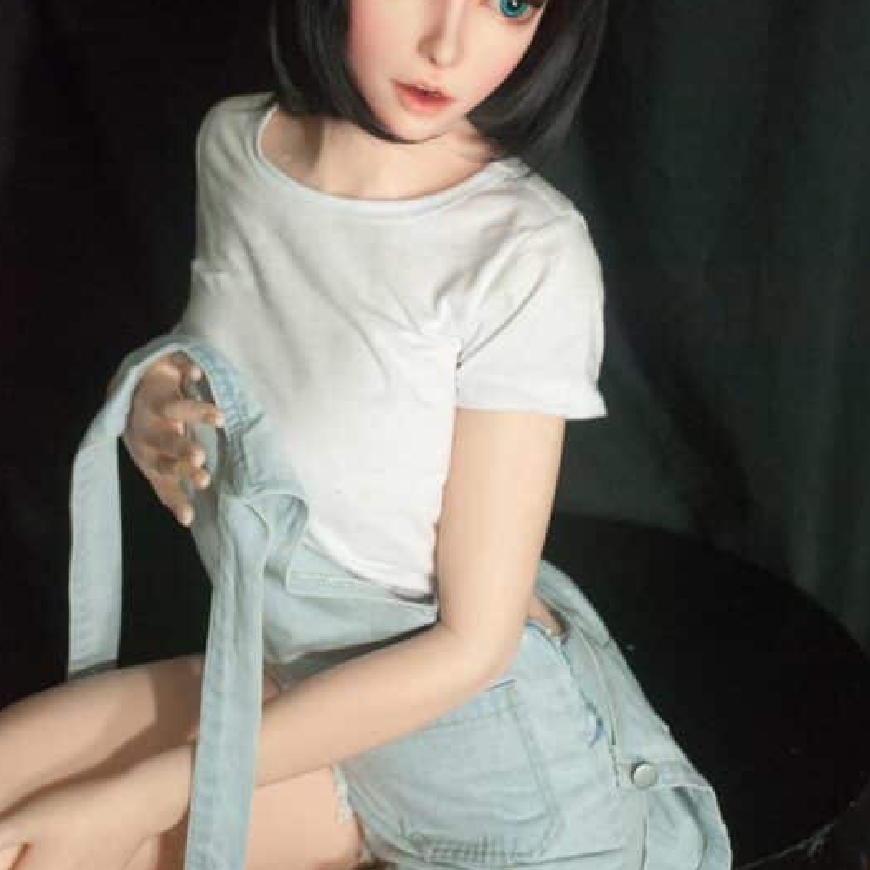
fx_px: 1763
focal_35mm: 62
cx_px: 431
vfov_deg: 27.6
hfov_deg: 27.7
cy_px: 322
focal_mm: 32
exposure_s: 1/30
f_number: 4.2
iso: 500
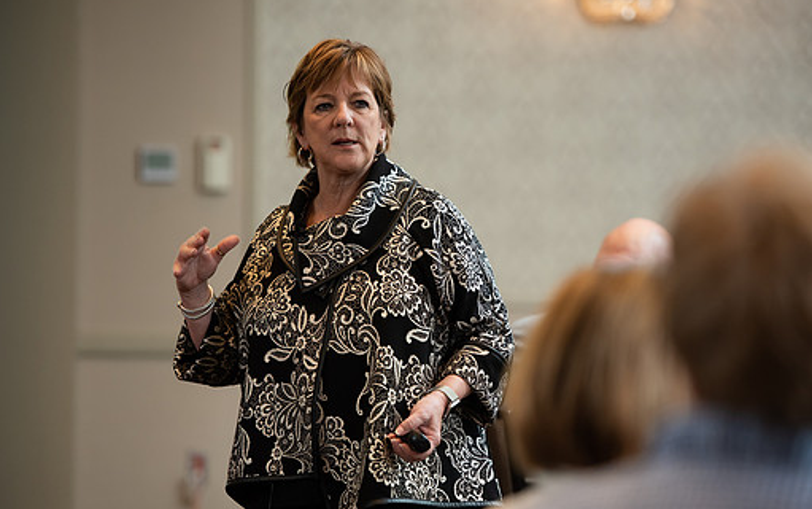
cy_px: 286
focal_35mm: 185
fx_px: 4096
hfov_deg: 11.3
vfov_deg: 7.1
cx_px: 442
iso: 1000
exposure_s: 1/160
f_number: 3.2
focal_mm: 160
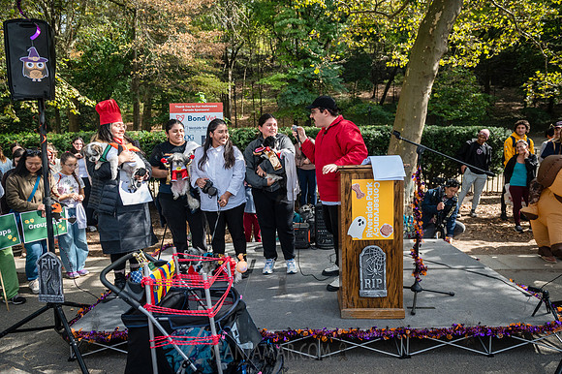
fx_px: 374
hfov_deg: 73.8
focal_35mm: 24
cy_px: 187
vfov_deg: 53.1
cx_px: 281
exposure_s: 1/1250
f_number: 4
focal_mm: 24
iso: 1000
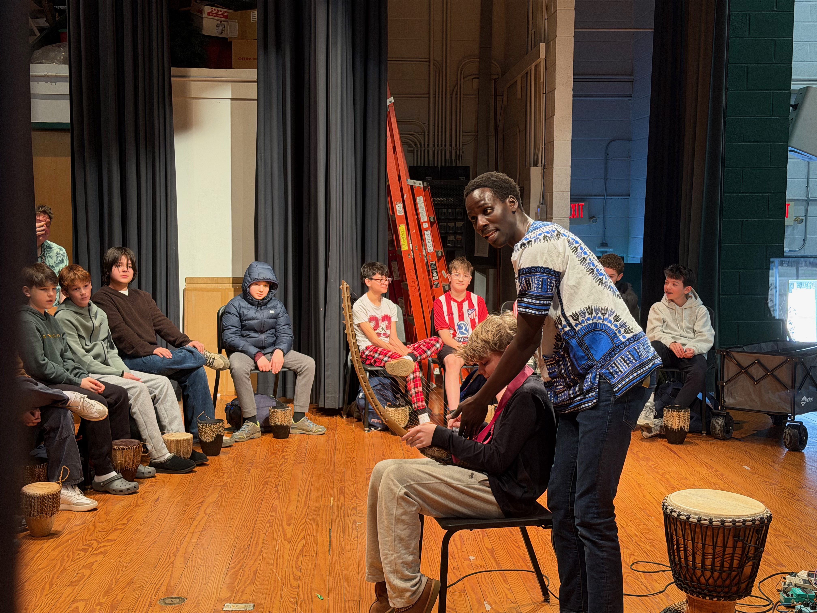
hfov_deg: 39.7
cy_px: 306
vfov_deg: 30.3
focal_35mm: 48
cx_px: 408
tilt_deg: -5.2
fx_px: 1133
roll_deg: +0.0
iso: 250
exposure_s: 1/60
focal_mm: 6.76
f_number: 1.78
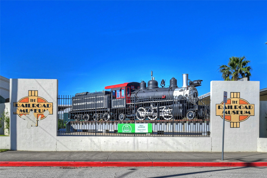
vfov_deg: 36.9
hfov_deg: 53.1
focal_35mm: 36
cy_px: 89
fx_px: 267
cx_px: 134
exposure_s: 1/640
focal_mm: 24
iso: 400
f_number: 9.5
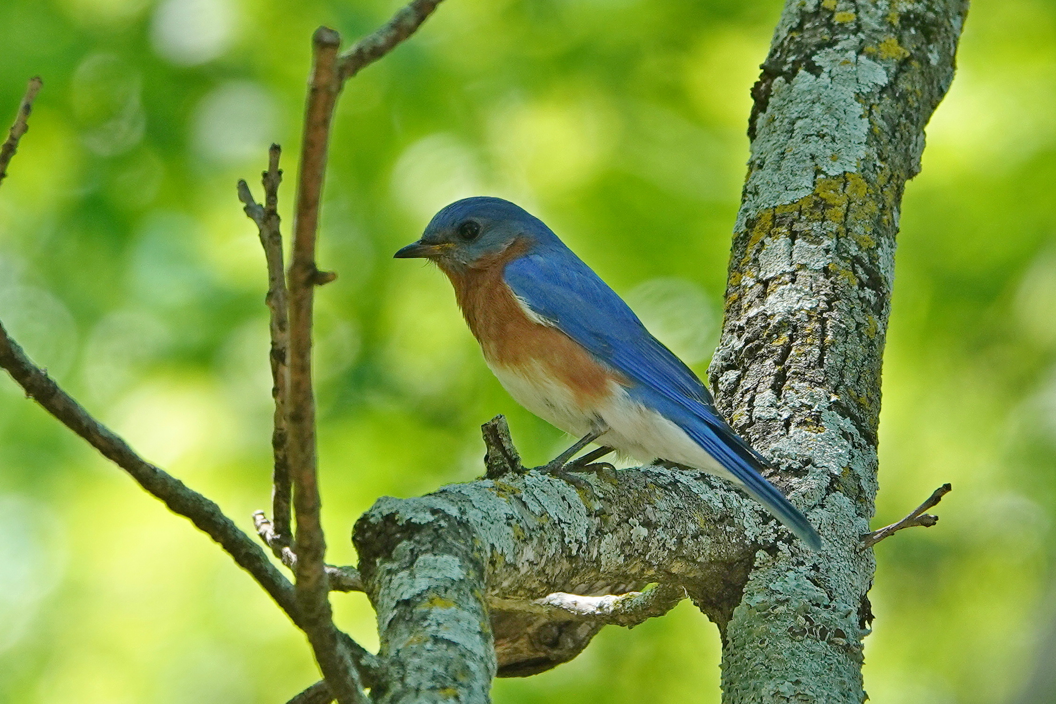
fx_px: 17540
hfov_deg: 3.4
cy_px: 352
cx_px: 528
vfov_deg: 2.3
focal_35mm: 598
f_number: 4
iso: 125
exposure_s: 1/250
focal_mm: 219.33
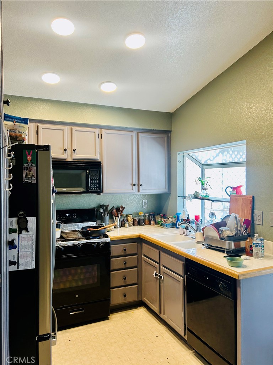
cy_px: 182
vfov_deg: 67.3
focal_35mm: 26
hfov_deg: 53.1
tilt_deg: -0.6
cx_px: 136
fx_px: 273
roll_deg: +1.2
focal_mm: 5.7
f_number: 1.5
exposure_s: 1/60
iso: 64
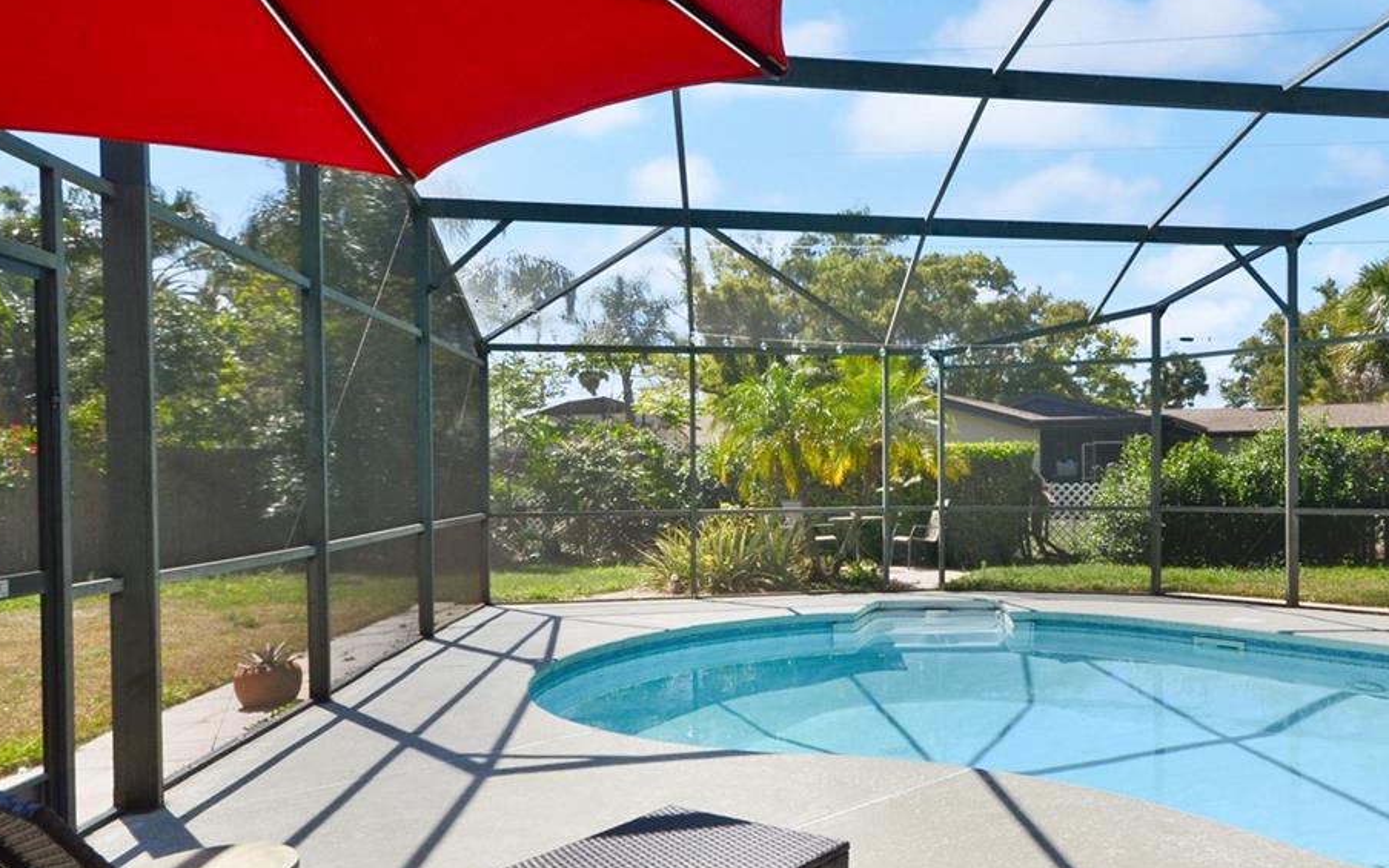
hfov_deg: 66.0
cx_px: 959
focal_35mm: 27
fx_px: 1022
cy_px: 518
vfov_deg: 45.8
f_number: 8
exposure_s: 1/500
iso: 200
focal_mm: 10
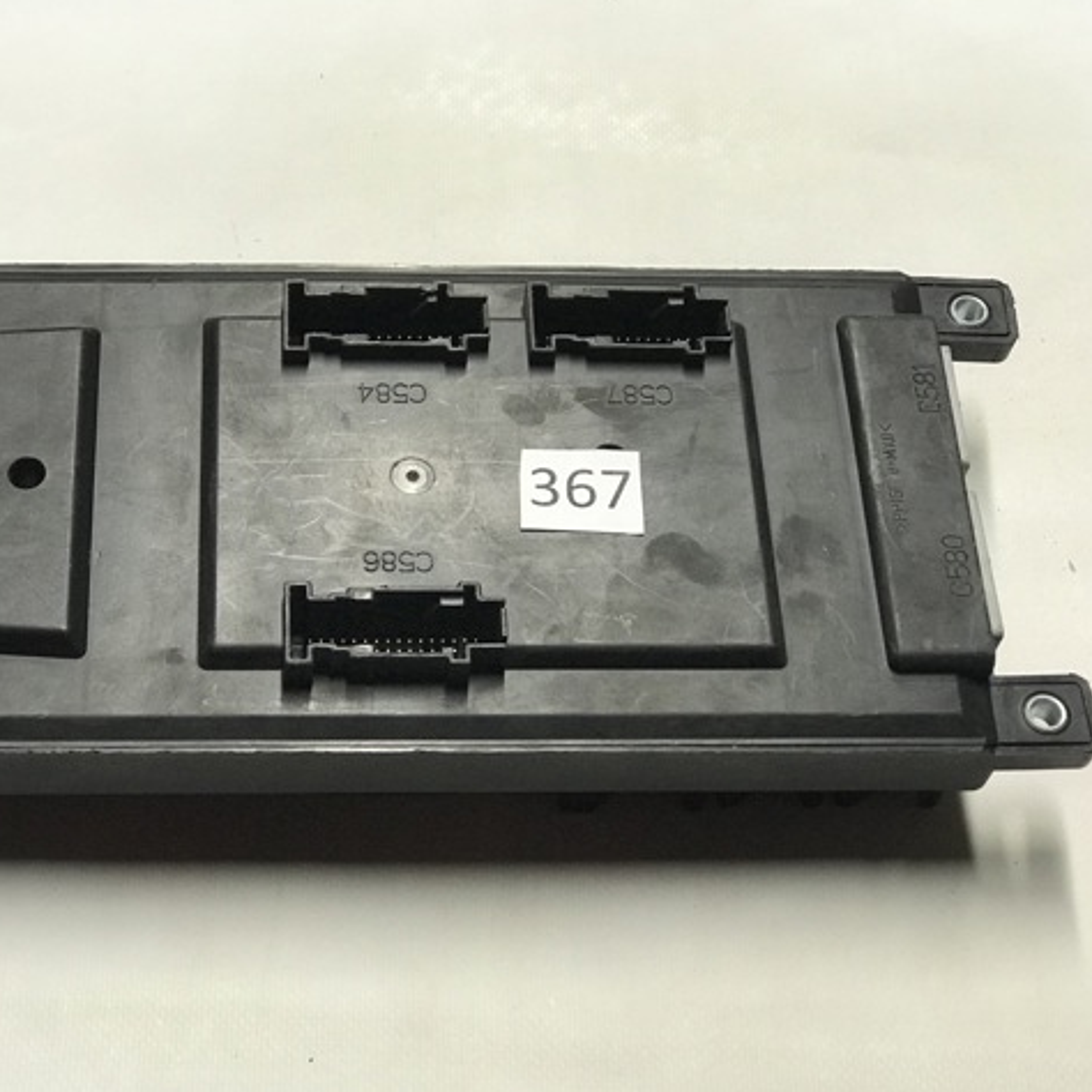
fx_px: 2427
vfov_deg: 25.4
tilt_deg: -56.0
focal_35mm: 68
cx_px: 399
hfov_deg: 25.3
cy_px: 547
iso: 125
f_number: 2.8
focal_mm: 6.6
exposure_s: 1/50
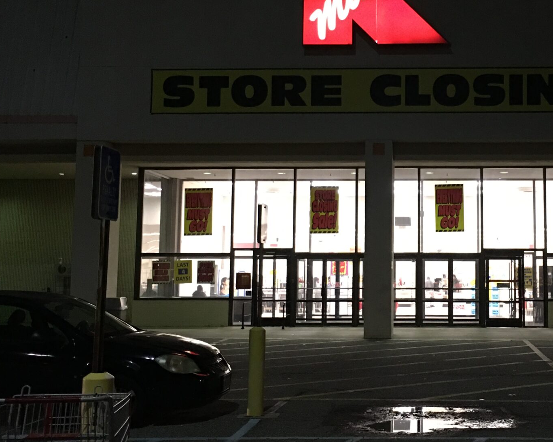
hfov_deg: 34.7
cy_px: 194
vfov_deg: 28.6
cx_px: 409
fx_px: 868
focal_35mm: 53
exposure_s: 1/10
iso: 100
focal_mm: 4.15
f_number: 2.2
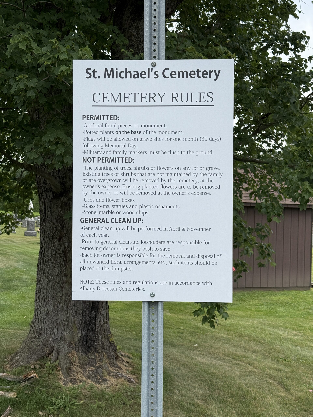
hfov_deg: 30.3
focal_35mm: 48
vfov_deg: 39.7
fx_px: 579
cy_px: 208
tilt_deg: +0.2
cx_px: 156
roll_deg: -1.4
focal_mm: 6.76
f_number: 1.78
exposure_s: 1/2865
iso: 64
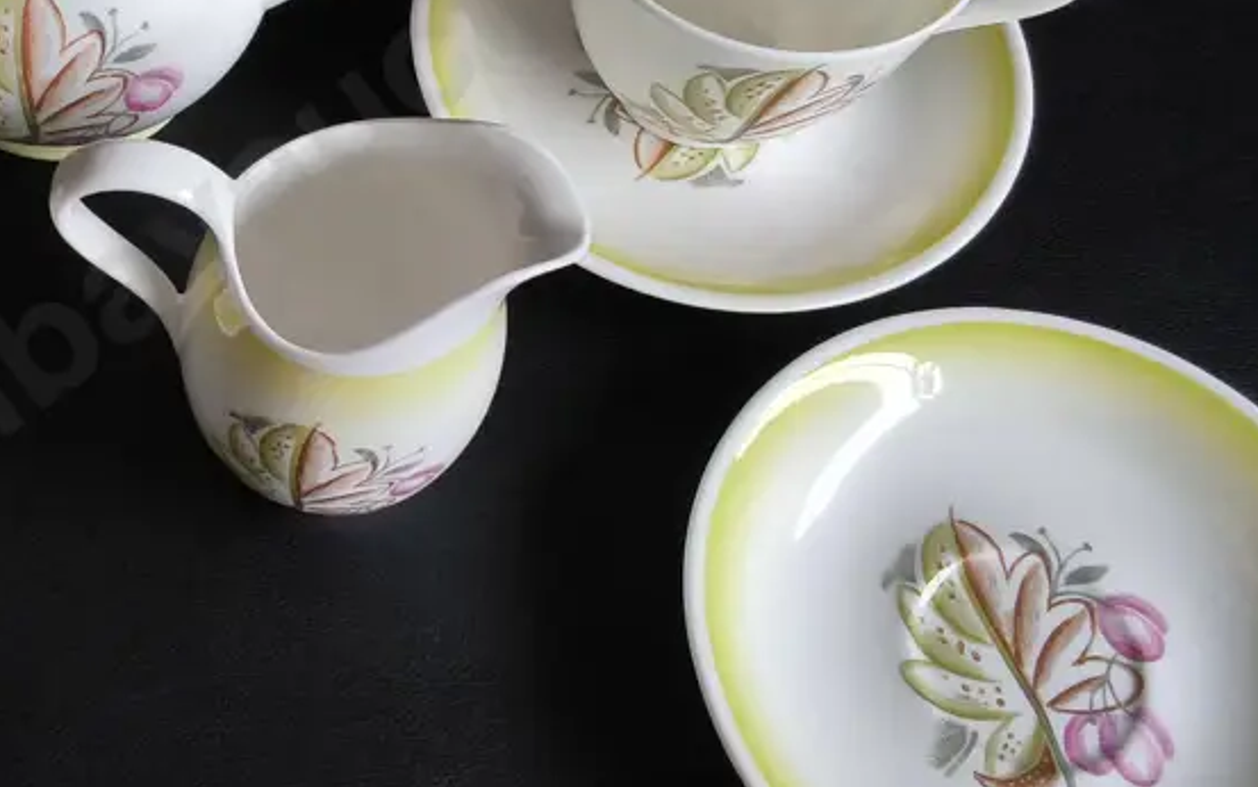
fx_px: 1818
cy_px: 225
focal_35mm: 53
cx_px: 214
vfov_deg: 24.2
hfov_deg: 36.6
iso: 160
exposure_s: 1/100
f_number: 2
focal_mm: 2.87
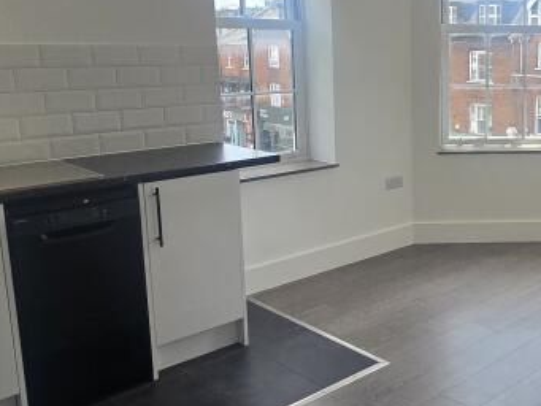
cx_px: 505
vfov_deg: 36.7
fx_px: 610
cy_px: 159
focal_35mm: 39
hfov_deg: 43.0
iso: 50
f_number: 2.2
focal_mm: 2.2
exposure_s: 1/410
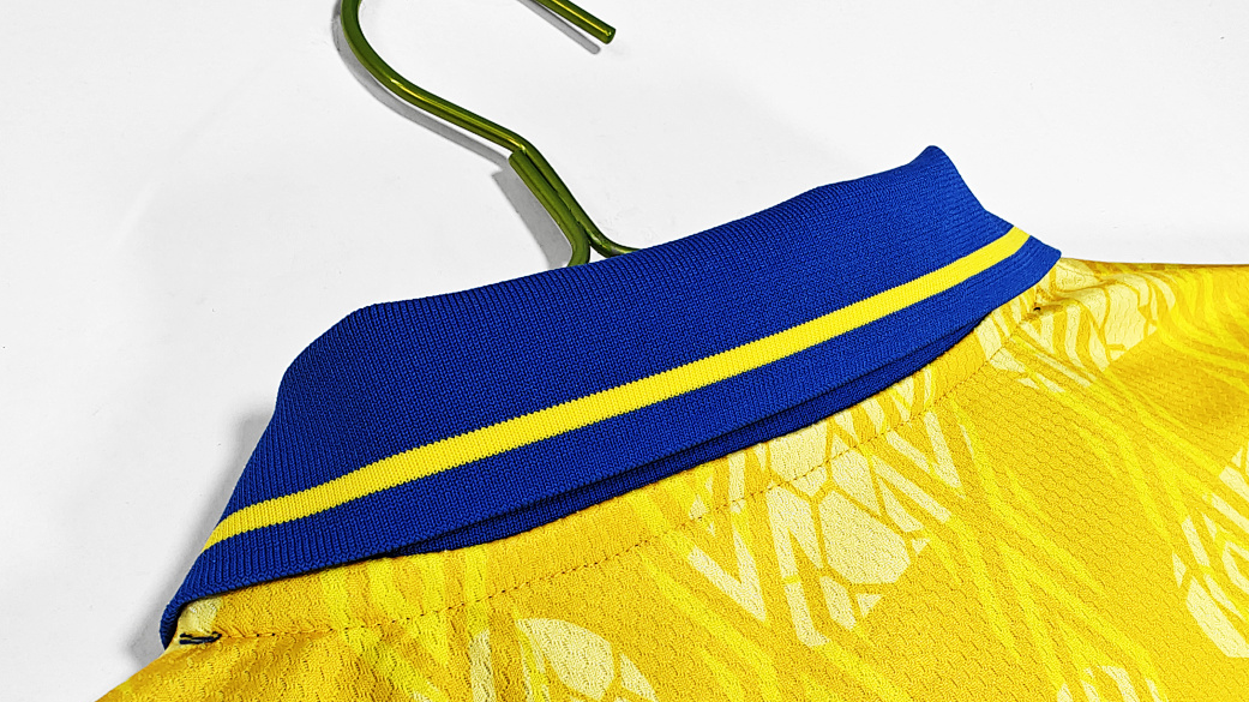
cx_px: 639
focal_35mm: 26
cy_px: 438
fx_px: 861
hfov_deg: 71.9
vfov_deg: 44.0
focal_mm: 2.59
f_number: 2.2
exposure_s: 1/100
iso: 212
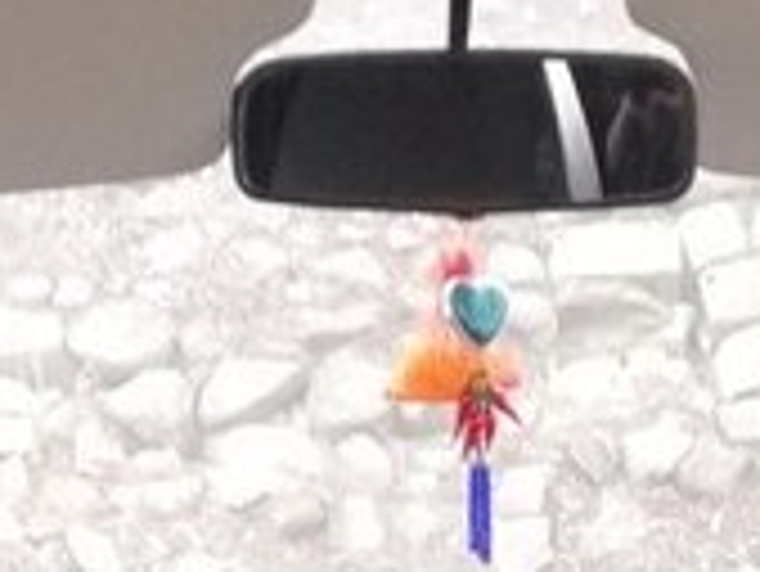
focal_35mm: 121
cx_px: 364
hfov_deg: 16.3
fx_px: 2658
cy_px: 917
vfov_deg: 11.6
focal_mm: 3.3
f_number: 2.2
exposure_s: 1/33
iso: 200
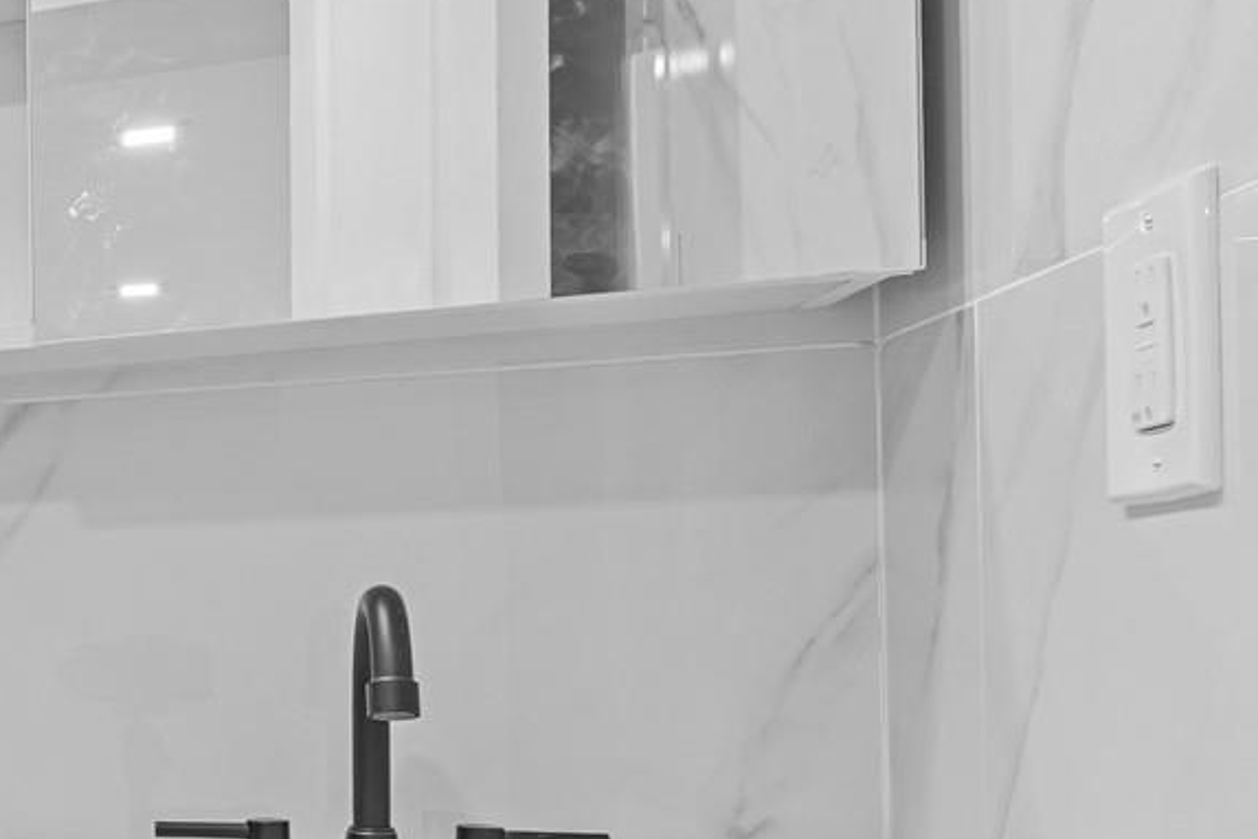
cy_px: 693
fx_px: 1747
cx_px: -955
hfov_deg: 23.0
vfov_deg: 26.4
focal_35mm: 50
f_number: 10
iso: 500
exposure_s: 1/5
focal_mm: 14
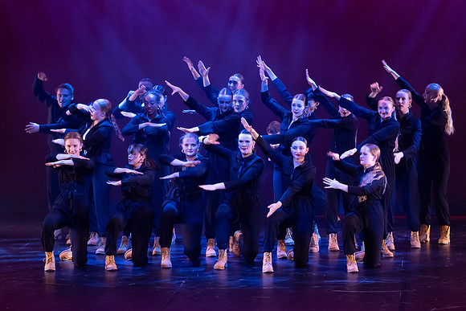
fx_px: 2094
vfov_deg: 8.5
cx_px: 220
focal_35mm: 162
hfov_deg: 12.7
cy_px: 136
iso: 6400
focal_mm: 122
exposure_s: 1/200
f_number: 2.8
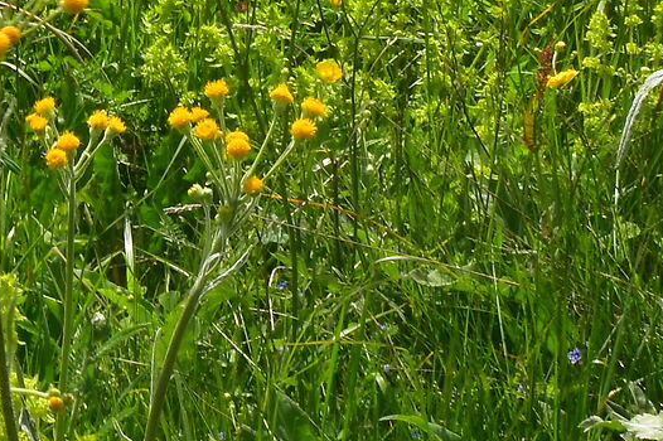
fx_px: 2521
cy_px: -325
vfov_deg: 9.6
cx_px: 6
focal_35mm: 137
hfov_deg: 14.7
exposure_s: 1/40
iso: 125
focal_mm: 20
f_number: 20
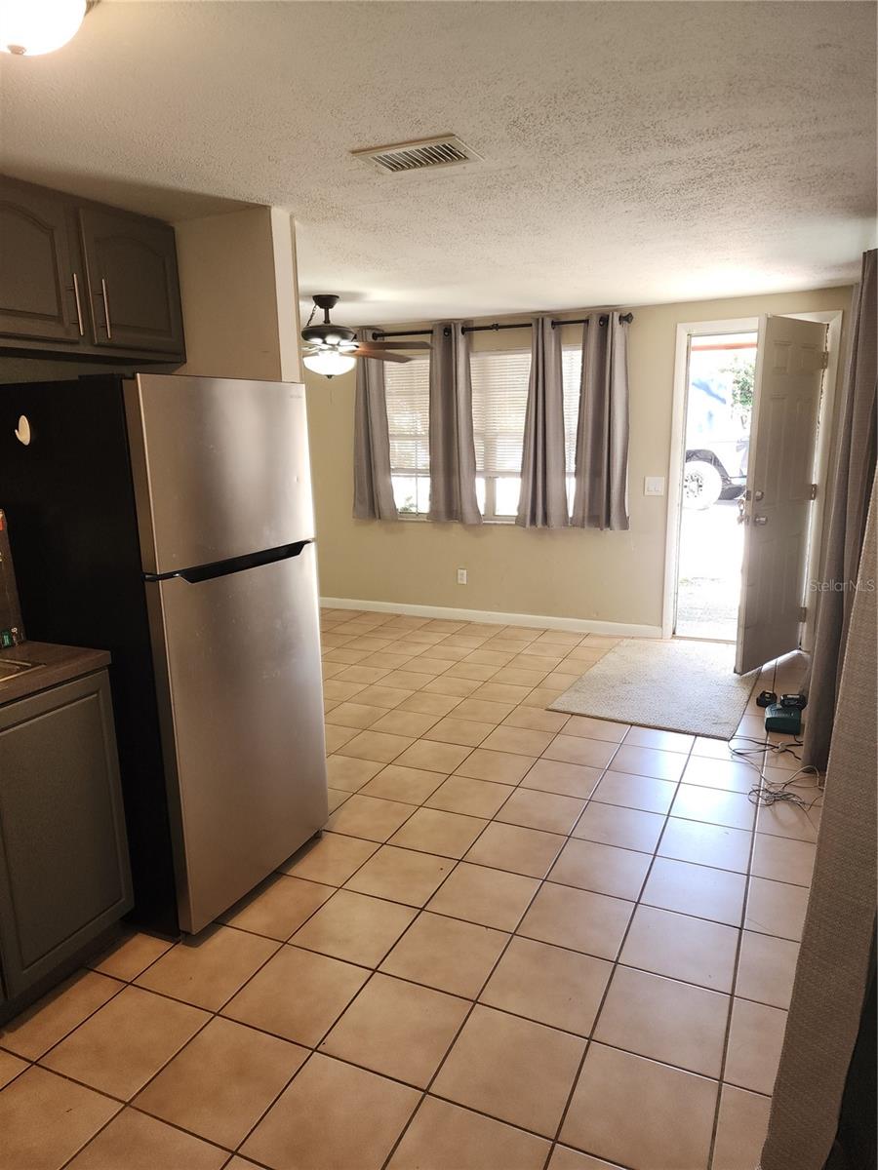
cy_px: 585
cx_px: 439
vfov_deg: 73.9
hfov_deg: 58.9
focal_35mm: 23
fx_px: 778
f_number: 1.8
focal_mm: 6.4
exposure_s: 1/60
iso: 100
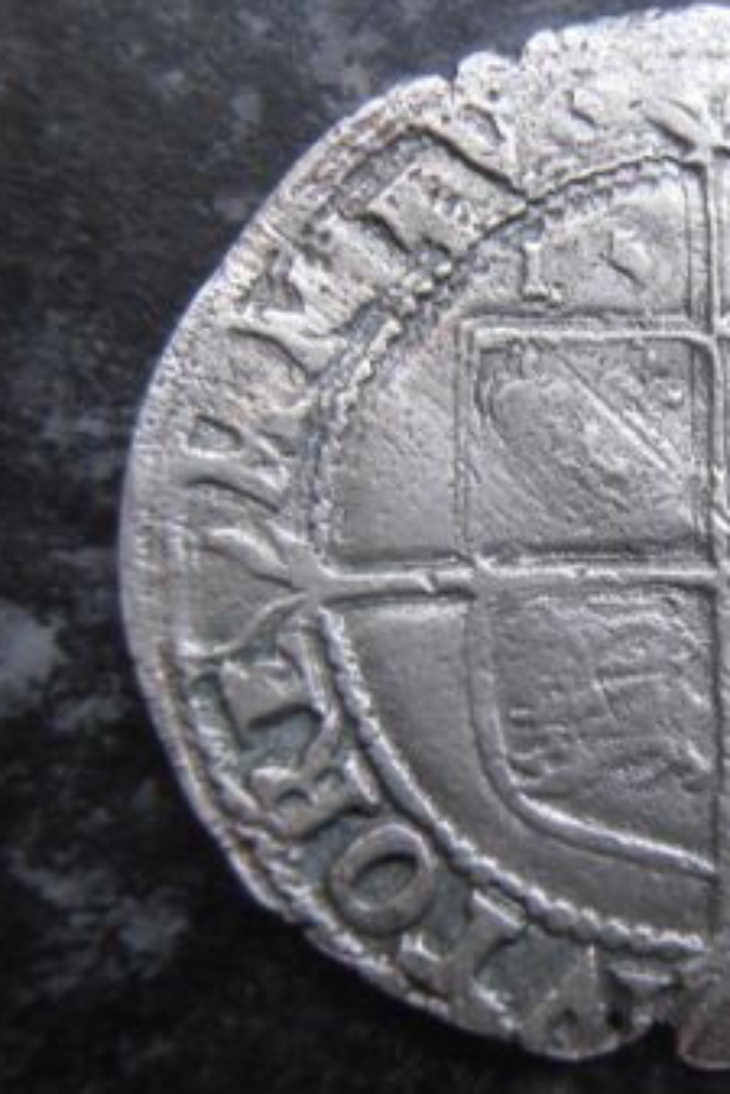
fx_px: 1580
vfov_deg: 38.2
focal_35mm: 52
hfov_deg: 24.9
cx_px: 720
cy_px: 545
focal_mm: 6.61
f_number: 3.9
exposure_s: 1/4
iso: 125
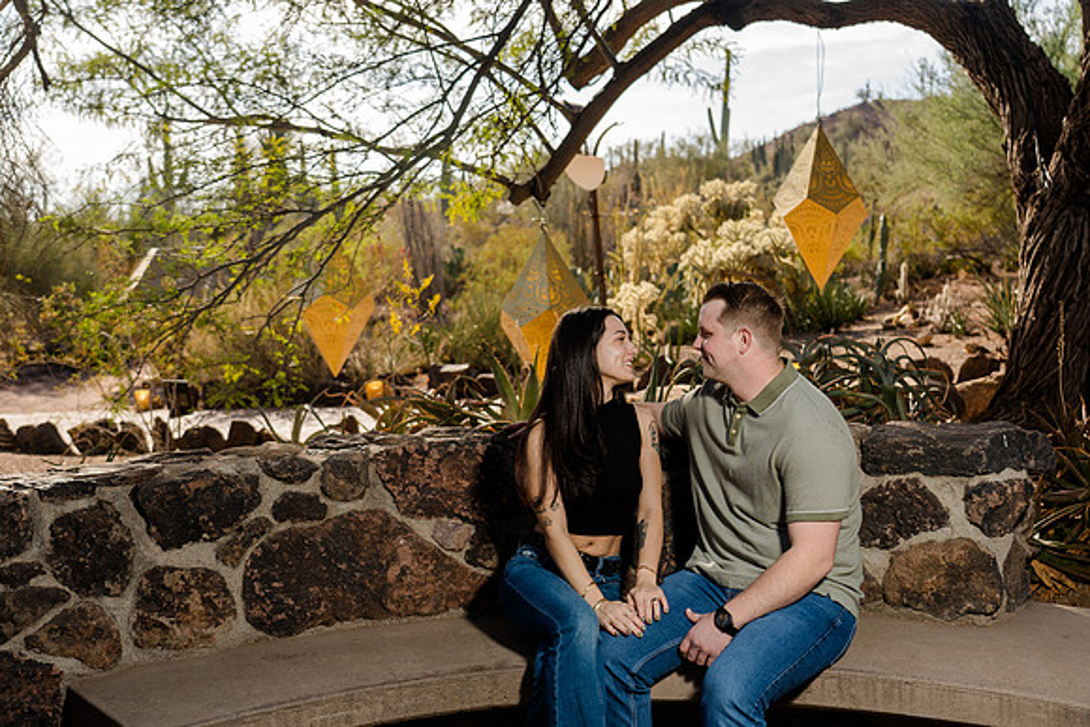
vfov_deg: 34.2
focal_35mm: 39
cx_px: 545
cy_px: 364
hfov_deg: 49.5
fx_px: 1181
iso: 50
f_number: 4
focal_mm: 39
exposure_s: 1/250
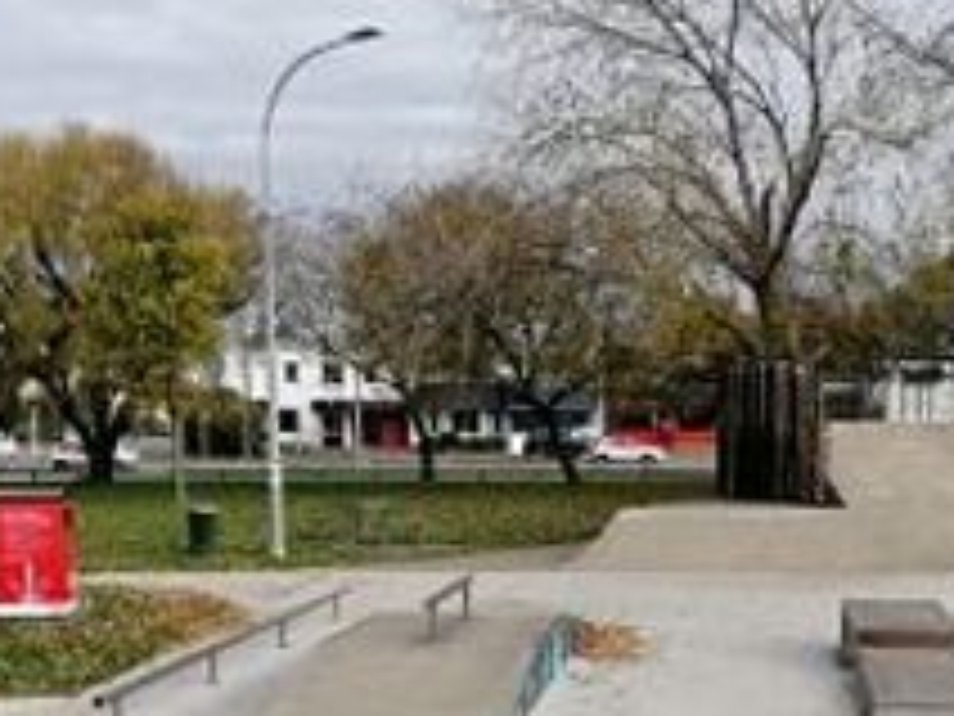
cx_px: 585
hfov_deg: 32.6
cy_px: 635
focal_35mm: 59
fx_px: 1626
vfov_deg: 24.2
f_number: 2.2
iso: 50
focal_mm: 3.81
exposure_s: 1/671
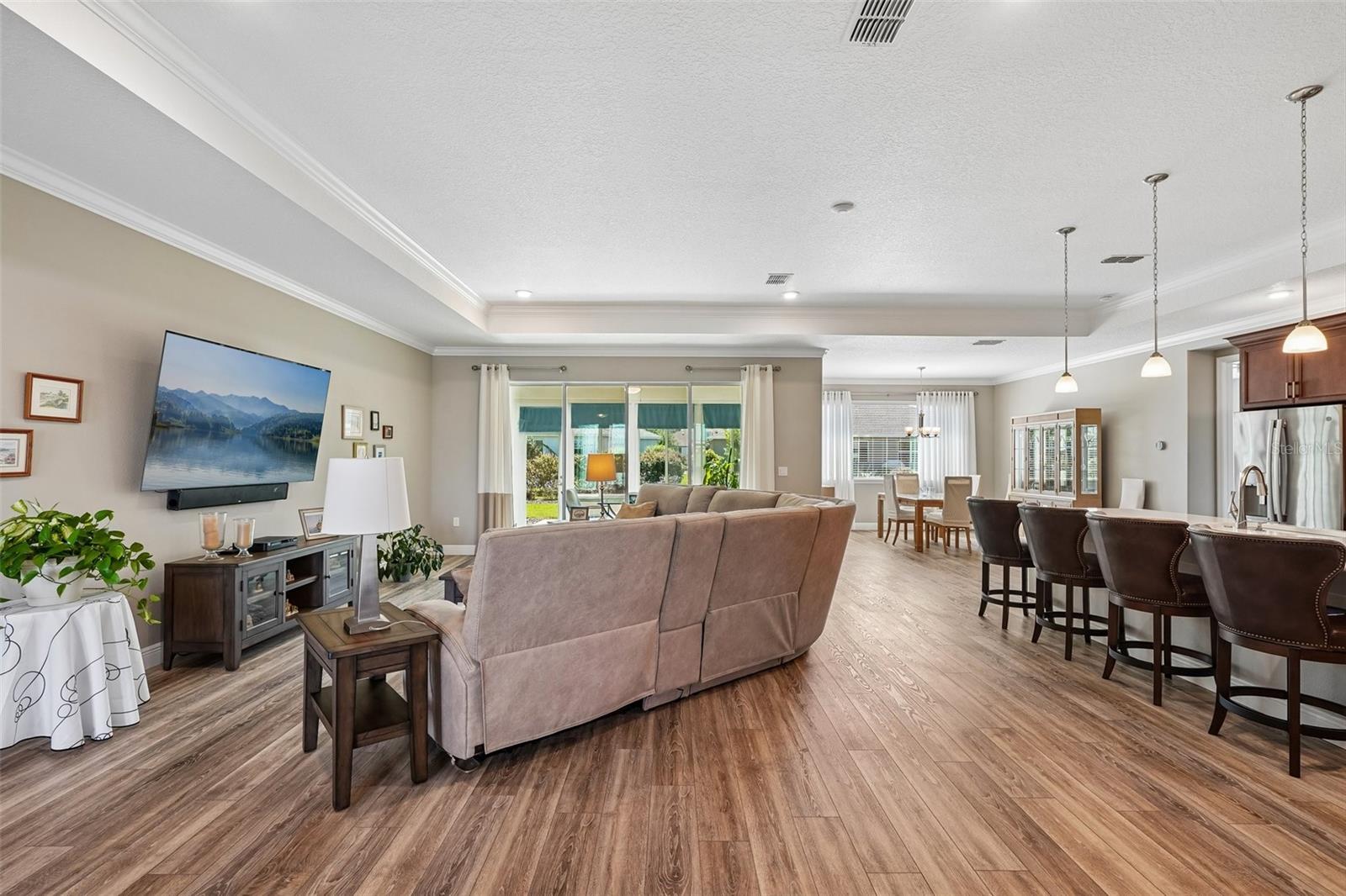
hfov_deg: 96.7
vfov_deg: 73.7
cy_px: 448
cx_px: 673
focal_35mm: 16
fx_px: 598
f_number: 8
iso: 400
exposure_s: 1/15
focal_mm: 16
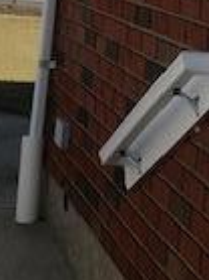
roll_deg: -6.1
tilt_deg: -2.3
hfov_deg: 11.3
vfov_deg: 15.0
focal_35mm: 129
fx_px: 1040
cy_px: 2
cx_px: 243
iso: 20
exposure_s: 1/2283
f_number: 1.8
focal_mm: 3.99
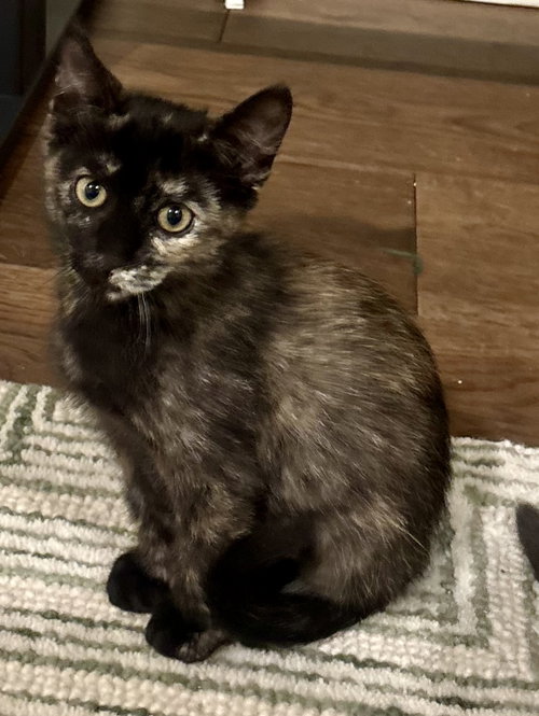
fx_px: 539
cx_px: 270
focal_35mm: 26
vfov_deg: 67.3
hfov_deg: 53.1
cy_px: 358
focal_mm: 5.96
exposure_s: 1/40
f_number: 1.6
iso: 640
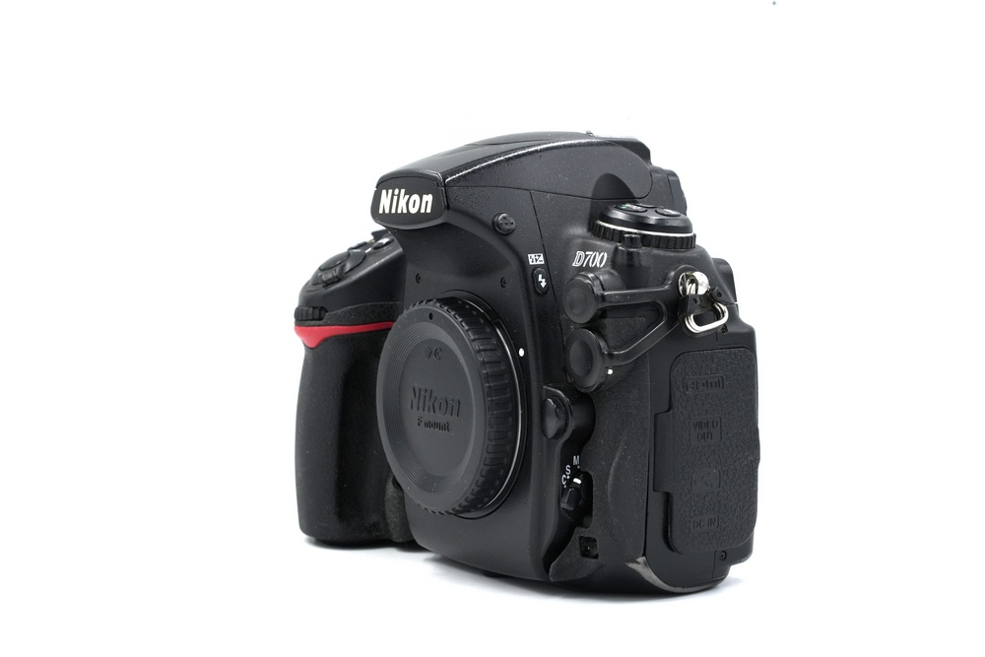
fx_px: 1505
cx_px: 492
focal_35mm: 55
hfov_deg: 36.2
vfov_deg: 24.6
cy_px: 328
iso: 800
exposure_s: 1/125
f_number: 14
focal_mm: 55
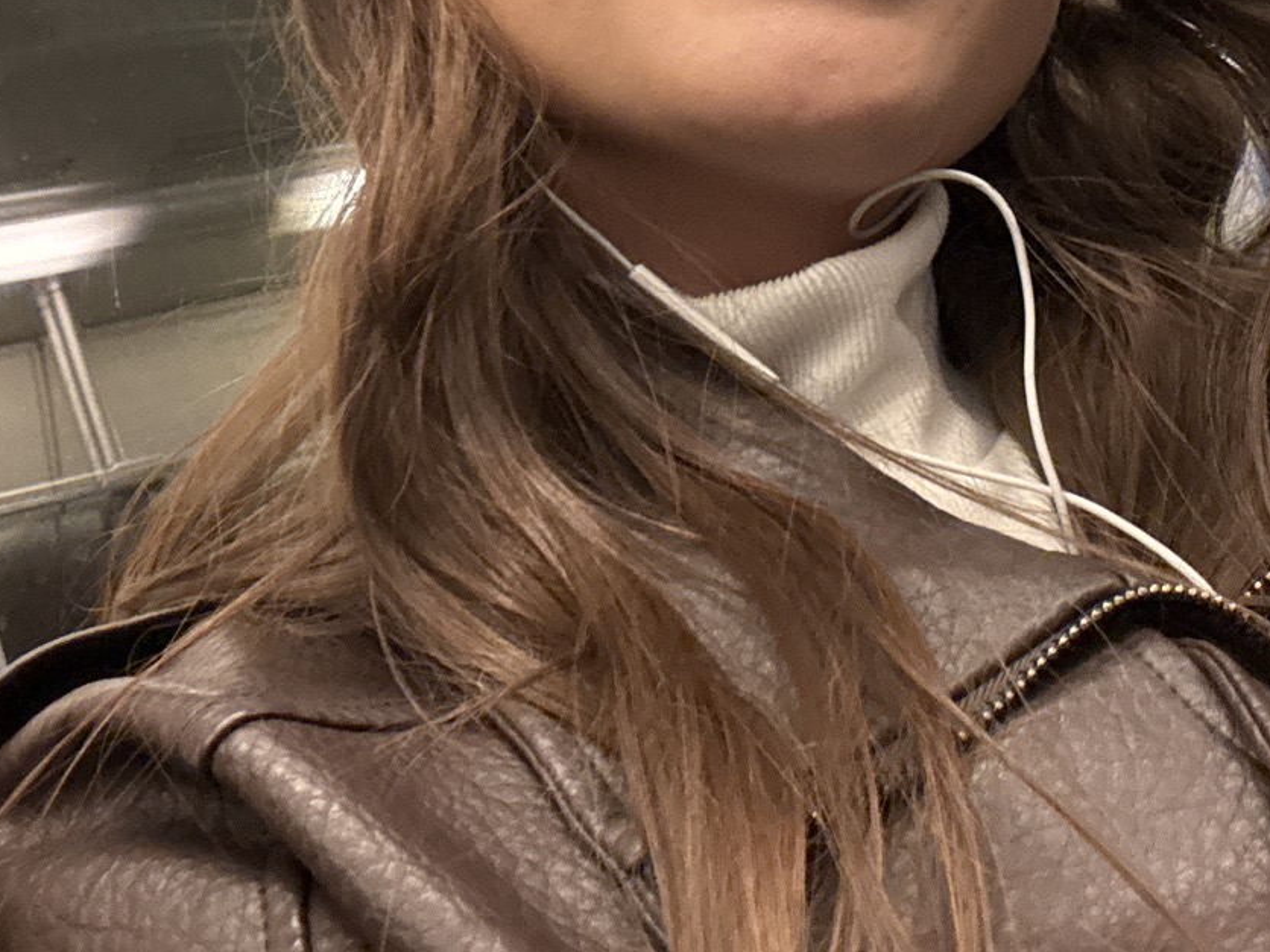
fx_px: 2018
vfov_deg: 25.8
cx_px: 682
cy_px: 111
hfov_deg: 34.9
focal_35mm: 55
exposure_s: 1/60
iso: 320
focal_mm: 2.69
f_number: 1.9
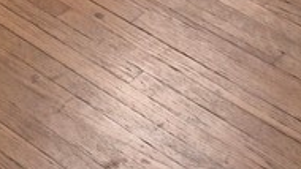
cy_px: -472
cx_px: -246
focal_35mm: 135
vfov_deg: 7.1
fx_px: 1078
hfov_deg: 14.1
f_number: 1.8
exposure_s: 1/120
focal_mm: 5.4
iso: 400
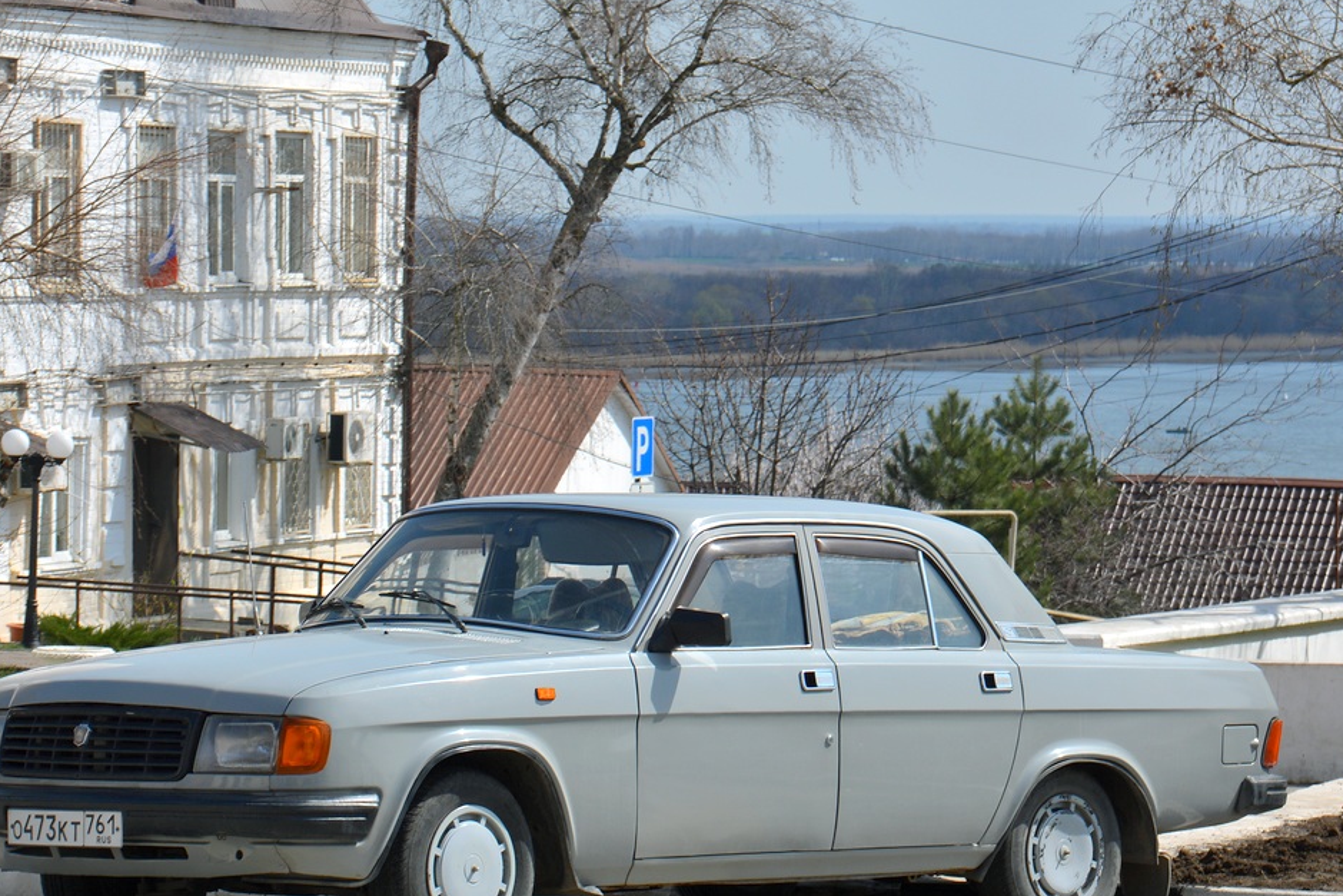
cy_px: 496
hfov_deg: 14.3
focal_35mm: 144
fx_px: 5358
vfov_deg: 9.6
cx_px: 589
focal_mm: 75
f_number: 9
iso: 100
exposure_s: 1/320
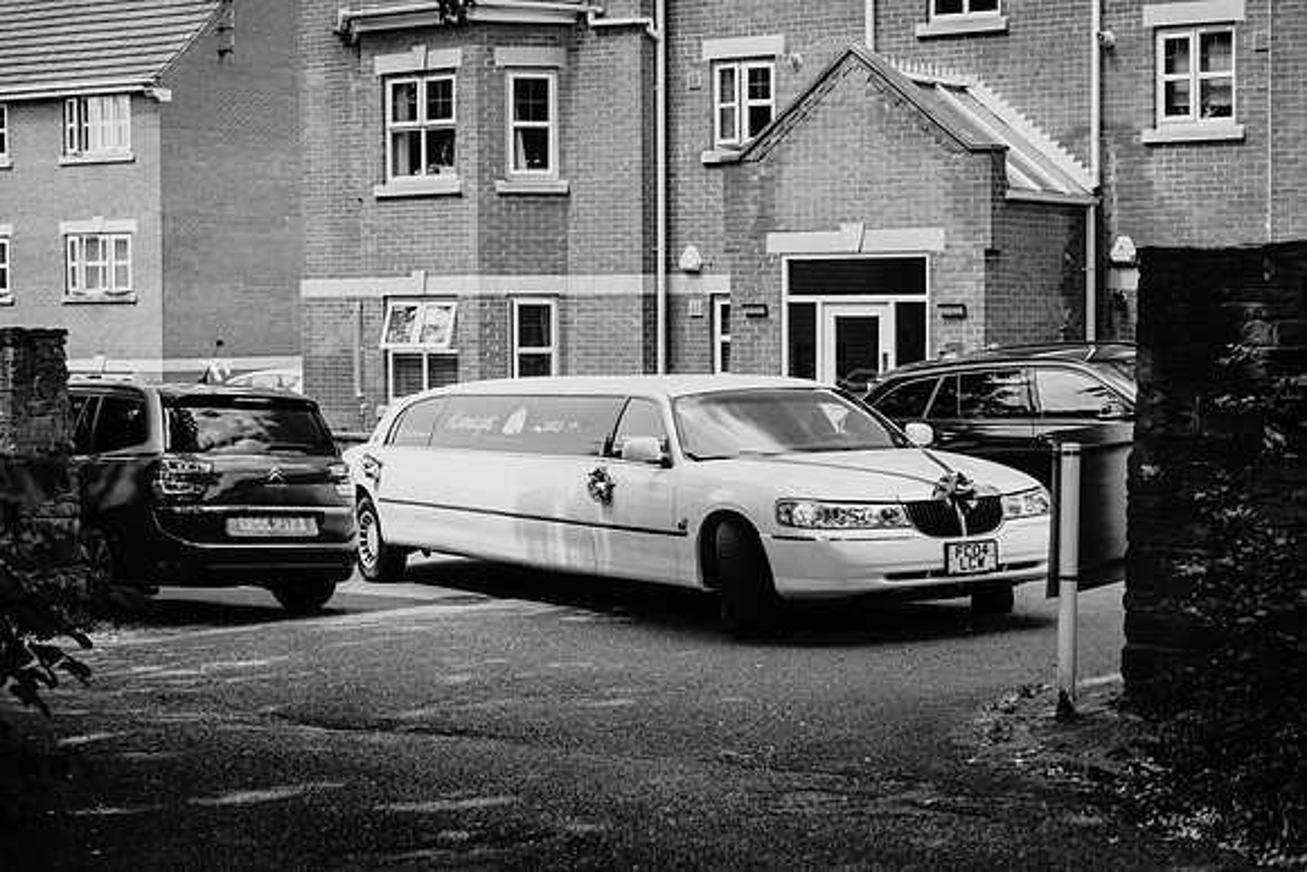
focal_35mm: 70
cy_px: 436
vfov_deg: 19.4
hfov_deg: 28.8
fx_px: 2545
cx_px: 654
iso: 100
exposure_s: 1/500
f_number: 4
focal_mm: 70
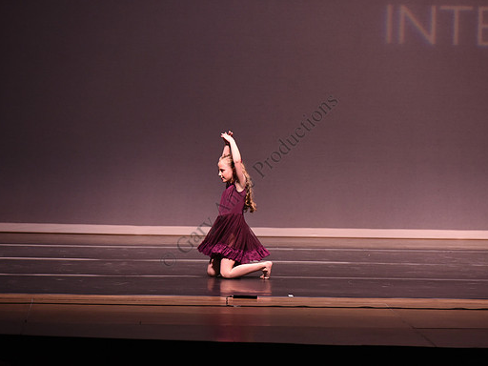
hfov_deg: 9.1
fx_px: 3073
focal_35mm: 218
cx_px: 251
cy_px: 183
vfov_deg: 6.8
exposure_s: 1/250
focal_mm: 200
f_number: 4
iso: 2000
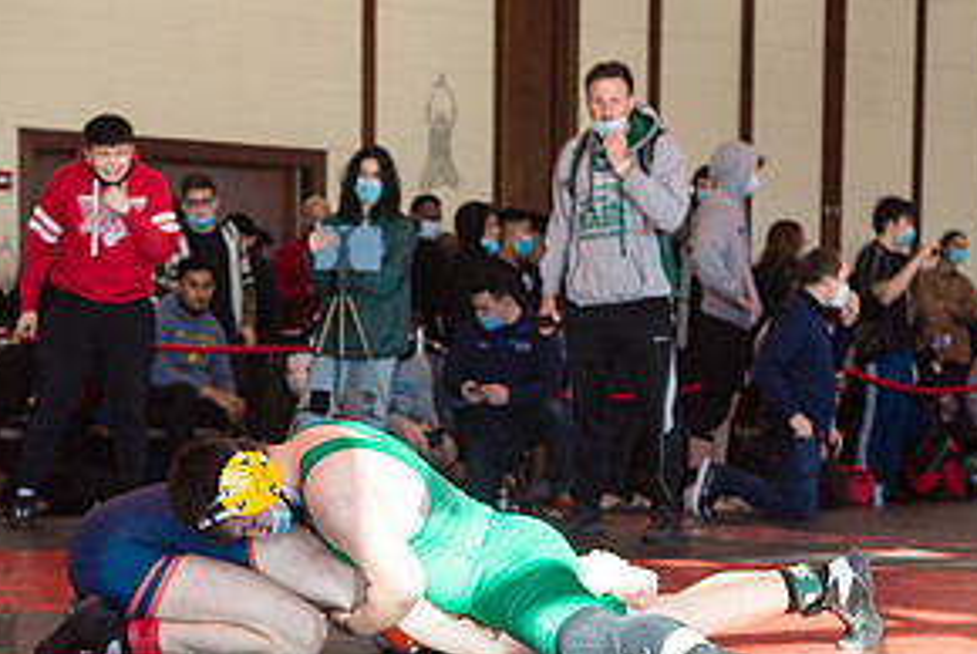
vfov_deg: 14.2
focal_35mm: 95
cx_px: 351
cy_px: 691
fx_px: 2581
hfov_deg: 21.4
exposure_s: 1/400
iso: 400
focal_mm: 35
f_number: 3.5
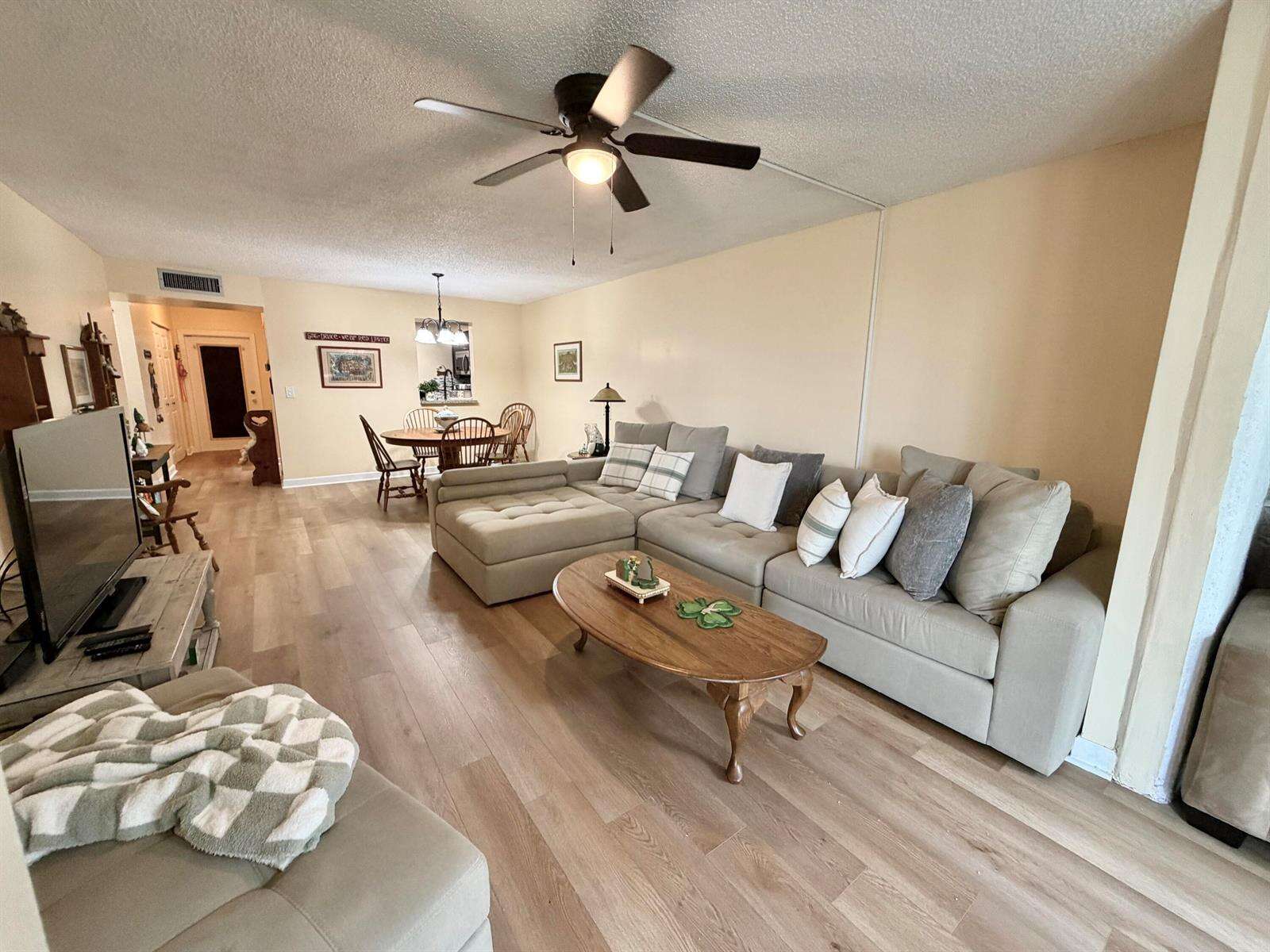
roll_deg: -0.4
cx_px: 635
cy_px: 476
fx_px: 514
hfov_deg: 102.1
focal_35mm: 14
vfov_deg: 85.7
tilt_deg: -10.4
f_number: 2.2
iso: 320
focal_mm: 2.22
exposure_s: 1/60
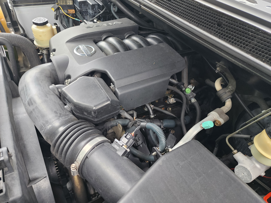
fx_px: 180
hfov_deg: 73.9
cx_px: 136
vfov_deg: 58.9
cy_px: 102
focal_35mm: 23
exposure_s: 1/180
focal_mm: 6.4
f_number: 1.8
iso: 125
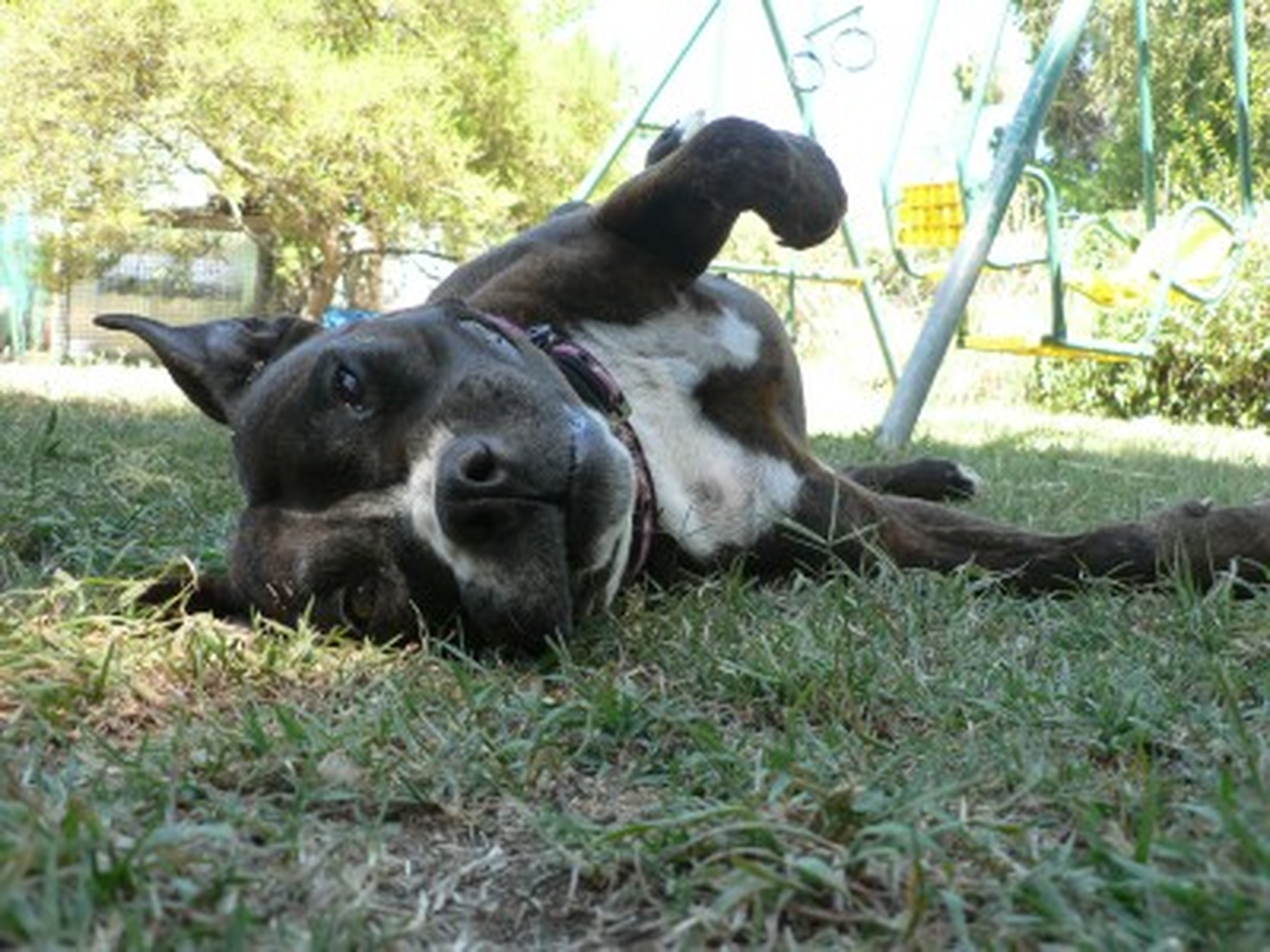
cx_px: 635
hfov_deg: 51.4
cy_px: 476
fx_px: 1321
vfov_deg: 39.7
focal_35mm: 36
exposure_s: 1/100
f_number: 2.8
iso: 80
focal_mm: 6
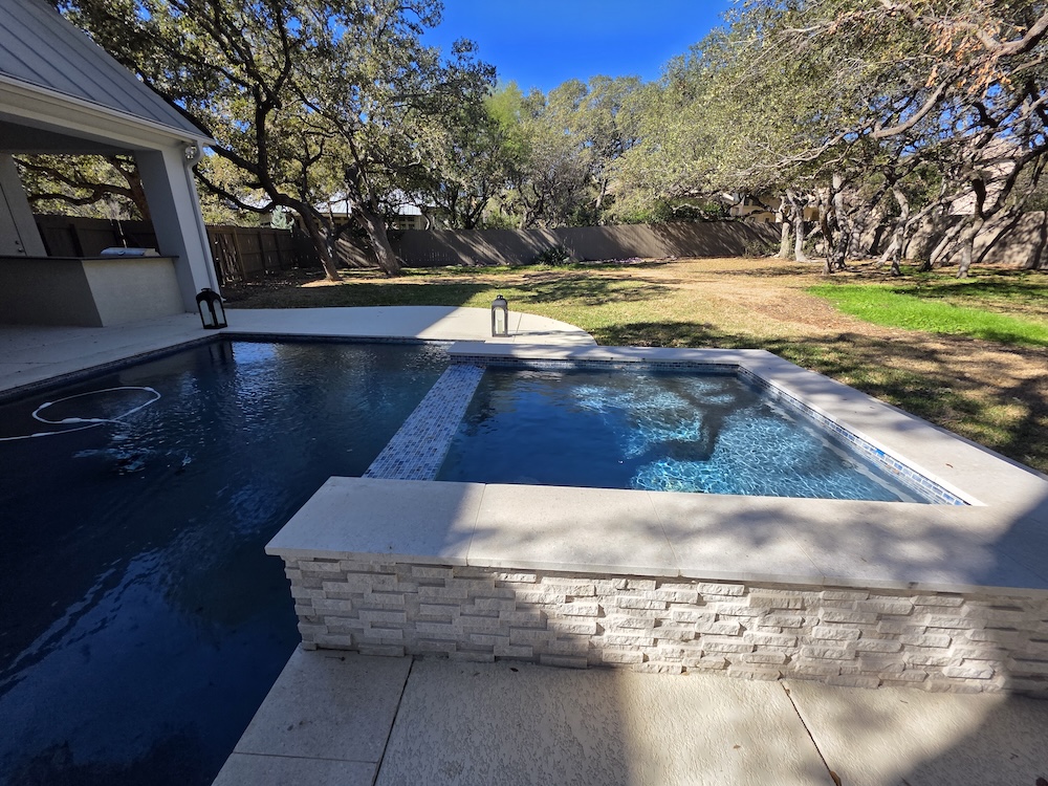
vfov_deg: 89.9
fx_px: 394
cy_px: 393
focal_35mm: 13
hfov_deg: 106.2
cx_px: 524
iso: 40
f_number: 1.9
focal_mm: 2.2
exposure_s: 1/1376
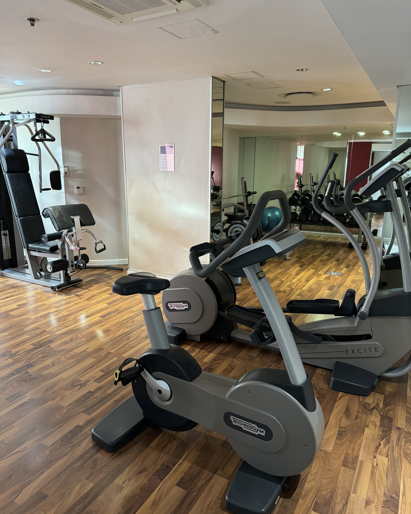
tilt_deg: -13.0
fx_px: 380
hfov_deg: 56.8
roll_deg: -0.6
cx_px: 206
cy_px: 252
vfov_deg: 68.1
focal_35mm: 25
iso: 400
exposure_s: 1/50
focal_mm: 6.76
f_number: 1.78
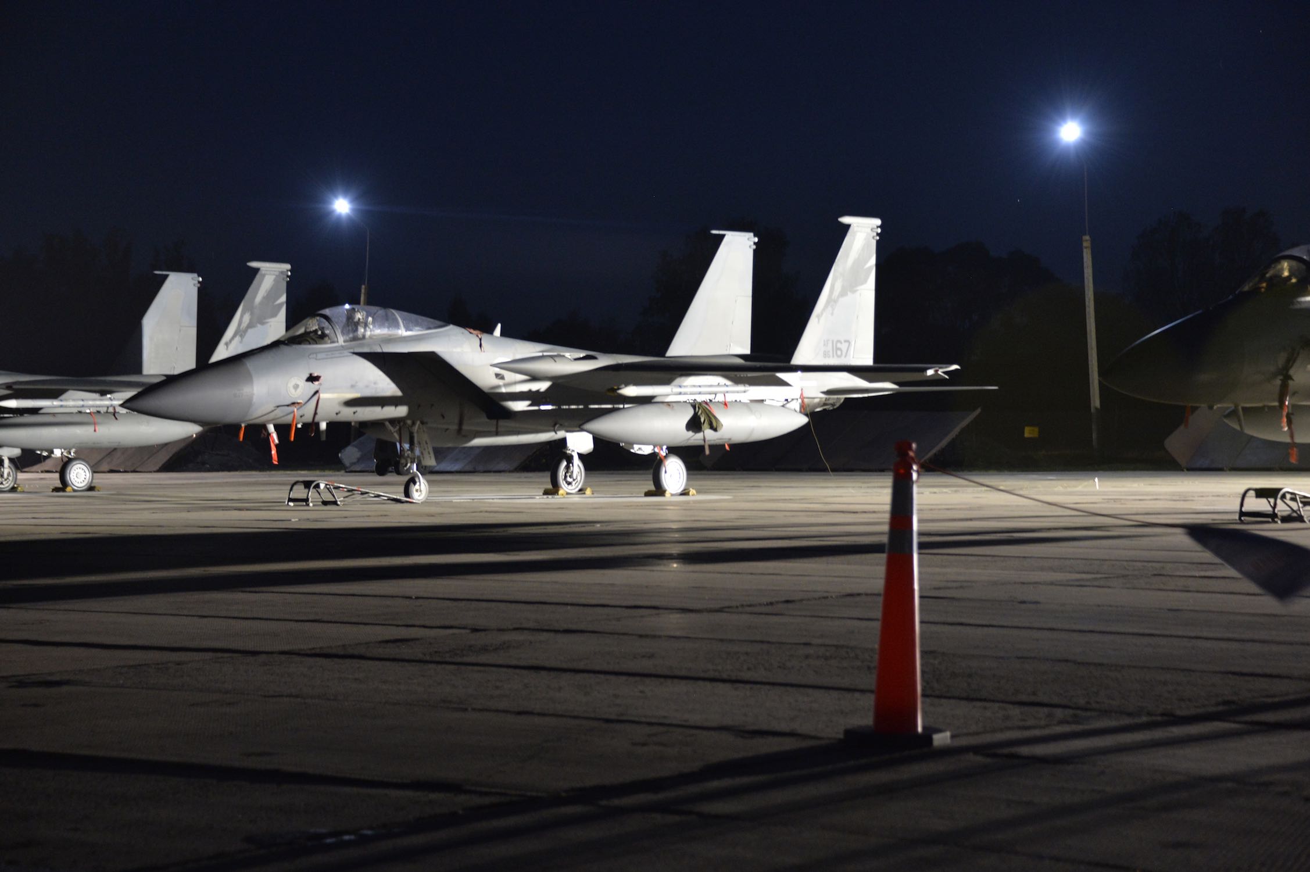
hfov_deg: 28.1
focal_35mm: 72
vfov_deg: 18.9
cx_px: 655
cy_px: 436
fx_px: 2618
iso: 2500
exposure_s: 1/4
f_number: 5
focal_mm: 72
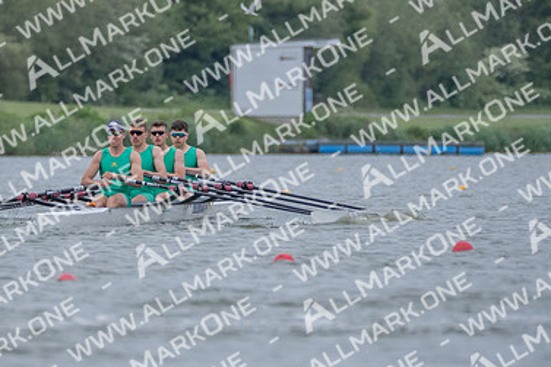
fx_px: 14135
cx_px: 162
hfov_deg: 2.2
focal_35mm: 924
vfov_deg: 1.5
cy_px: 175
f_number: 5.6
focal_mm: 400
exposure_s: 1/1250
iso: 500
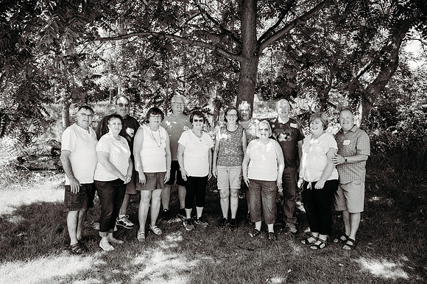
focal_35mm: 30
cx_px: 214
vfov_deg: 44.2
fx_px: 350
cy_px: 142
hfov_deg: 62.8
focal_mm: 29.5
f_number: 4.5
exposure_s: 1/200
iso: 200
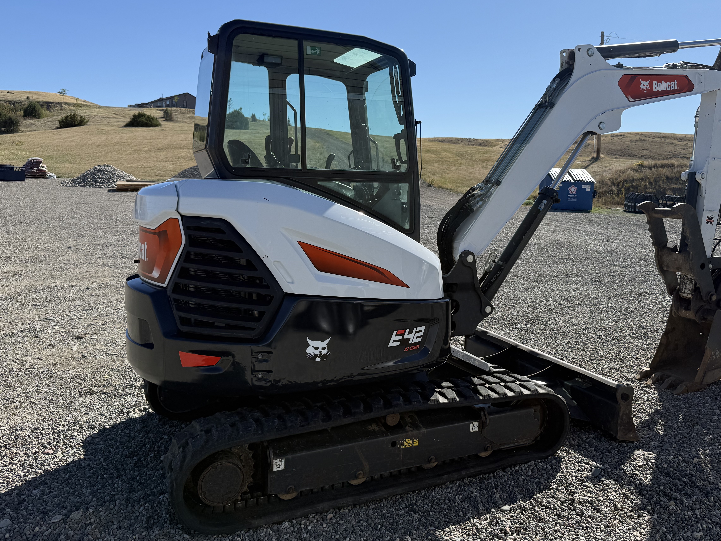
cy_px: 235
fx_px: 625
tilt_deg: -3.7
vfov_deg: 46.7
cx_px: 411
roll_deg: -0.5
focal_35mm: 30
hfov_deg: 59.7
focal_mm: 6.76
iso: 80
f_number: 1.78
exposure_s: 1/4673
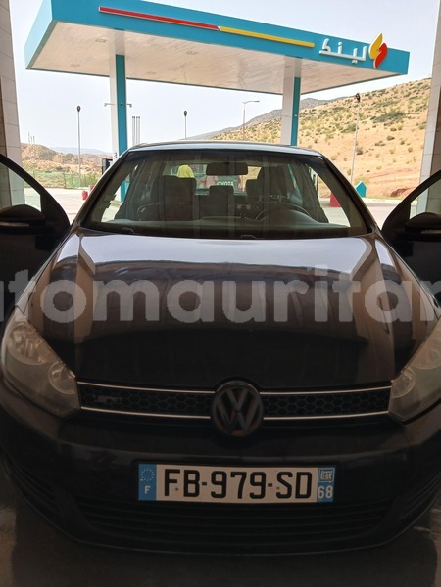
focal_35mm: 26
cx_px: 220
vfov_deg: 67.3
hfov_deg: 53.1
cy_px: 294
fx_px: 442
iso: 20
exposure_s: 1/139
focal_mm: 3.98
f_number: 1.8
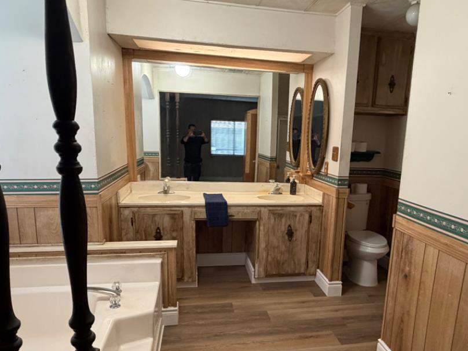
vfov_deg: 52.8
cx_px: 268
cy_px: 205
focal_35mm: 26
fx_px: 352
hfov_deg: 67.0
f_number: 2.2
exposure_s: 1/60
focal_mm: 2.22
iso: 320
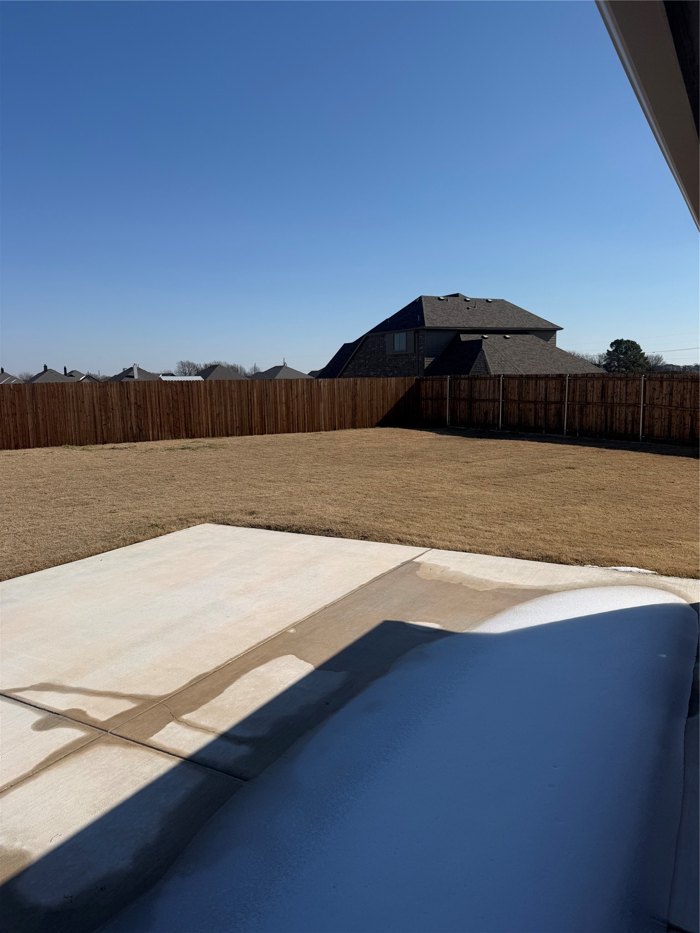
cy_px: 466
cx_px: 350
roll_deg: +2.6
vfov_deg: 71.6
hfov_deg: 56.8
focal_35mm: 24
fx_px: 647
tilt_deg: -8.0
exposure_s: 1/9091
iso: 80
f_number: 1.78
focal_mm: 6.76
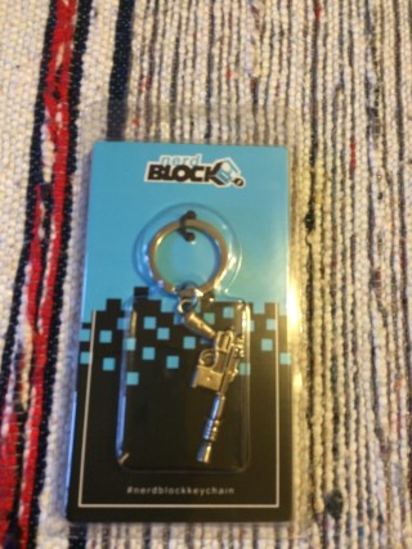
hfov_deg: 48.2
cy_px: 274
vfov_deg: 61.7
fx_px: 460
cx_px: 206
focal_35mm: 29
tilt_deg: -78.5
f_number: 2.2
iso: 320
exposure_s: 1/17
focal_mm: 4.15
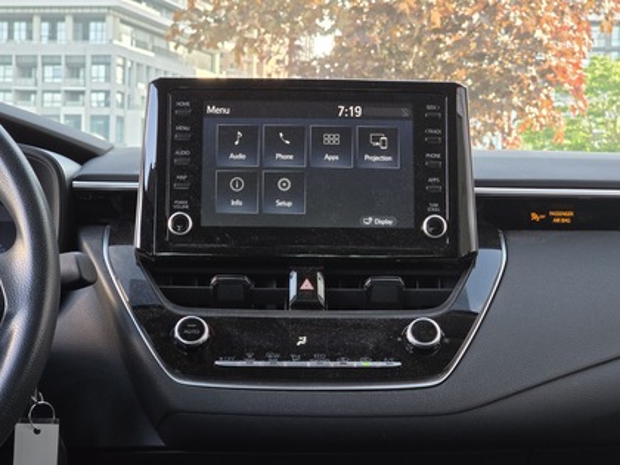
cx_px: 310
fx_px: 1236
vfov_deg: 21.3
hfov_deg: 28.2
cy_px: 232
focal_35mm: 69
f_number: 2.4
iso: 80
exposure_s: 1/120
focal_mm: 7
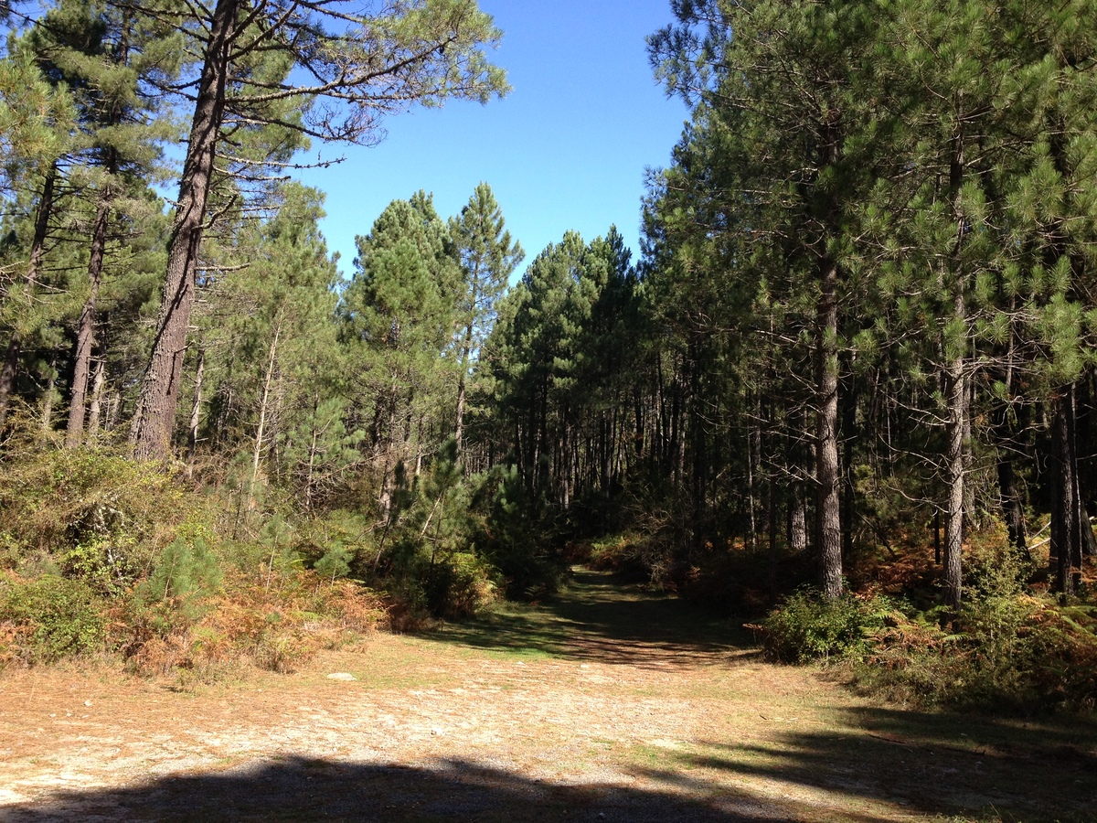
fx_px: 1109
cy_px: 412
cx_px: 548
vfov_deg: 40.7
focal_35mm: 35
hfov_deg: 52.6
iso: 64
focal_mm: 4.28
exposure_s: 1/546
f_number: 2.4
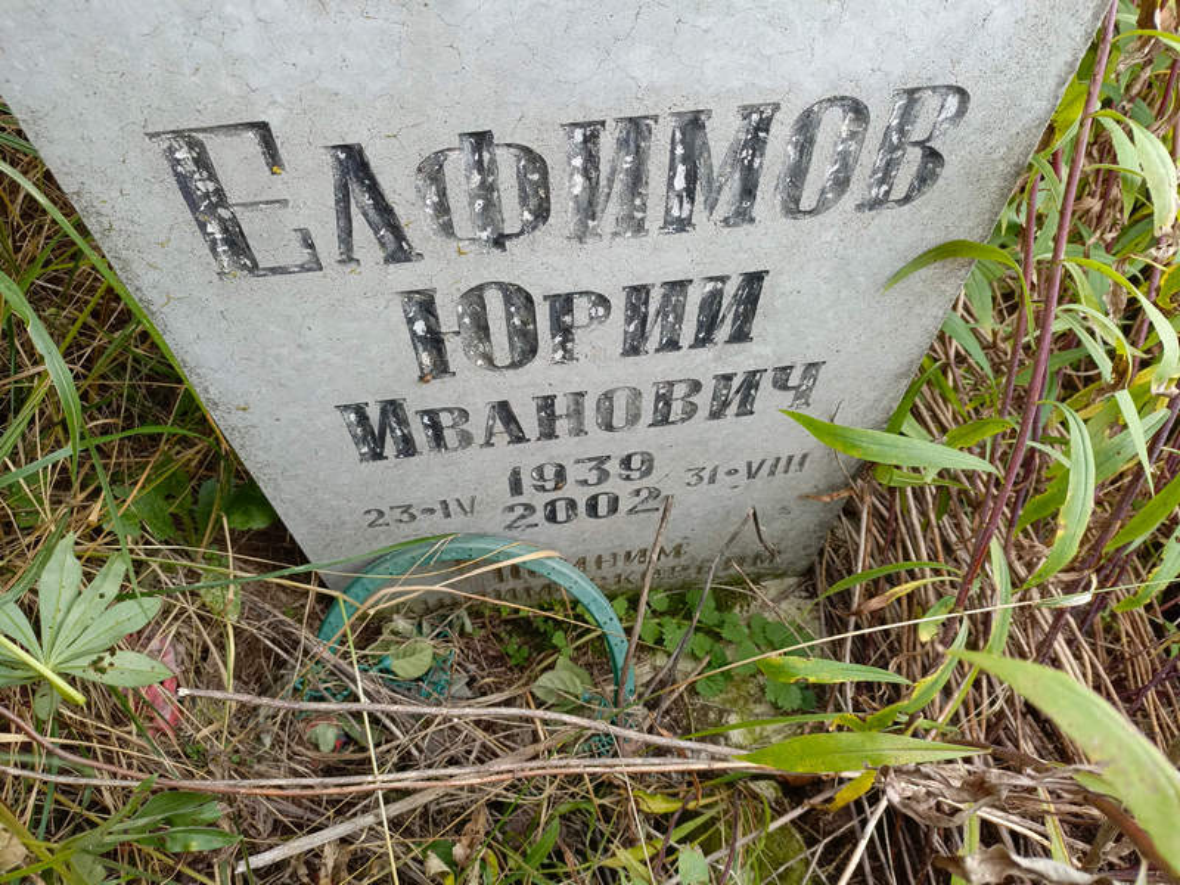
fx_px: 852
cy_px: 442
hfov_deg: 69.4
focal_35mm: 25
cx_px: 590
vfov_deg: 54.9
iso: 128
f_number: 1.69
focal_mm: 4.76
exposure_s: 1/100
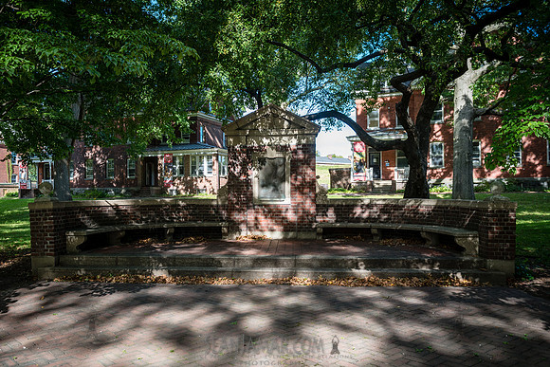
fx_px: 479
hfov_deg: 59.7
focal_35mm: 31
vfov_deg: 41.9
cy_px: 191
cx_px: 257
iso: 250
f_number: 4.5
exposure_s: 1/320
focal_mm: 29
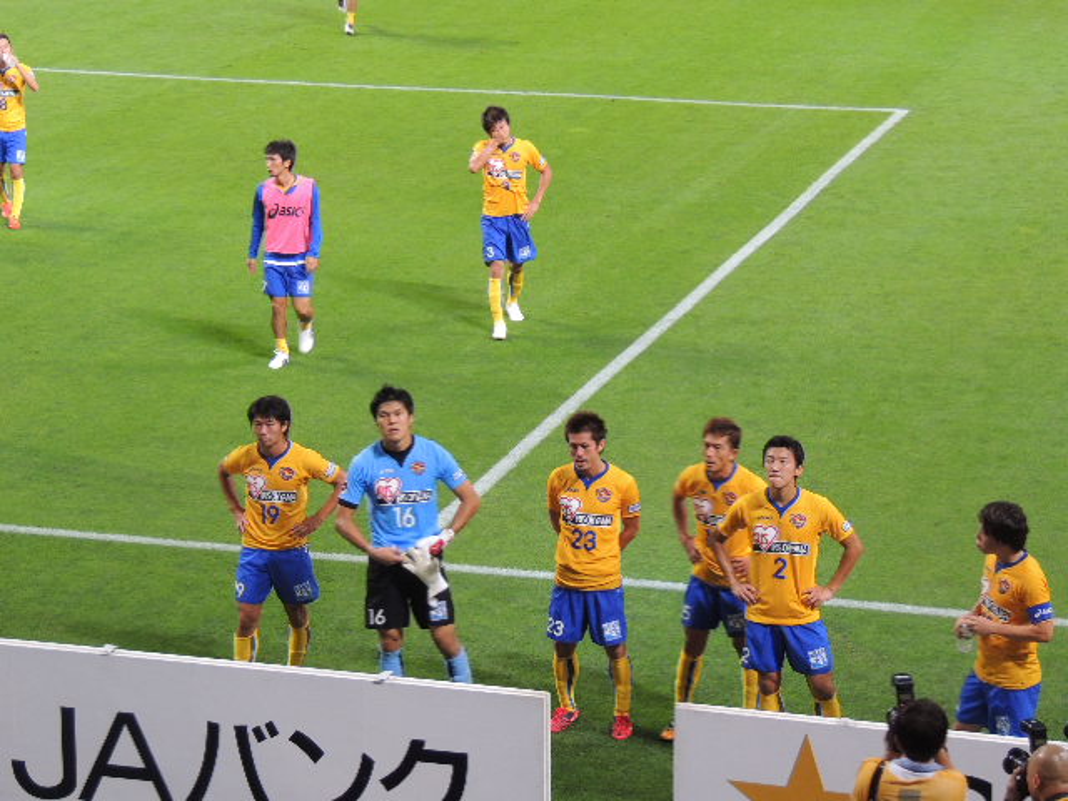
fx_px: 3240
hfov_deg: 18.7
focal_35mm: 105
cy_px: 400
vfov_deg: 14.1
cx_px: 534
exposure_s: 1/40
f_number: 4.2
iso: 400
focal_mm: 18.7
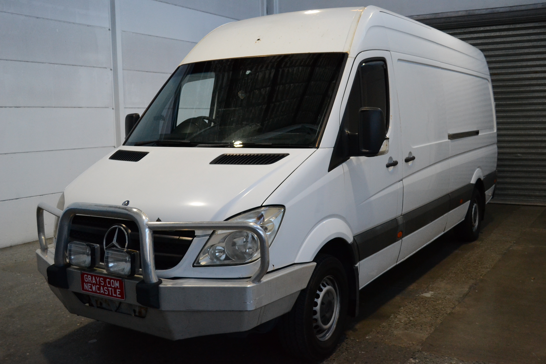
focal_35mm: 36
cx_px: 273
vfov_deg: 36.9
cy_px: 182
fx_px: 546
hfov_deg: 53.1
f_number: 4
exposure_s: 1/500
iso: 1600
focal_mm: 24
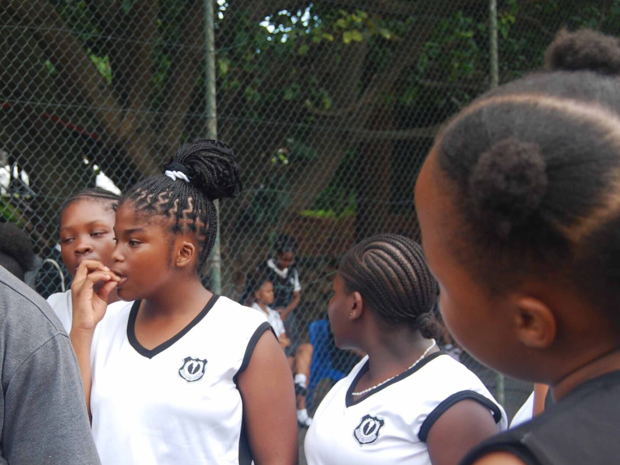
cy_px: 305
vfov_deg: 20.4
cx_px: 181
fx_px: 1289
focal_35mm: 72
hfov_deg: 26.8
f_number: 5
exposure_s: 1/100
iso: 200
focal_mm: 28
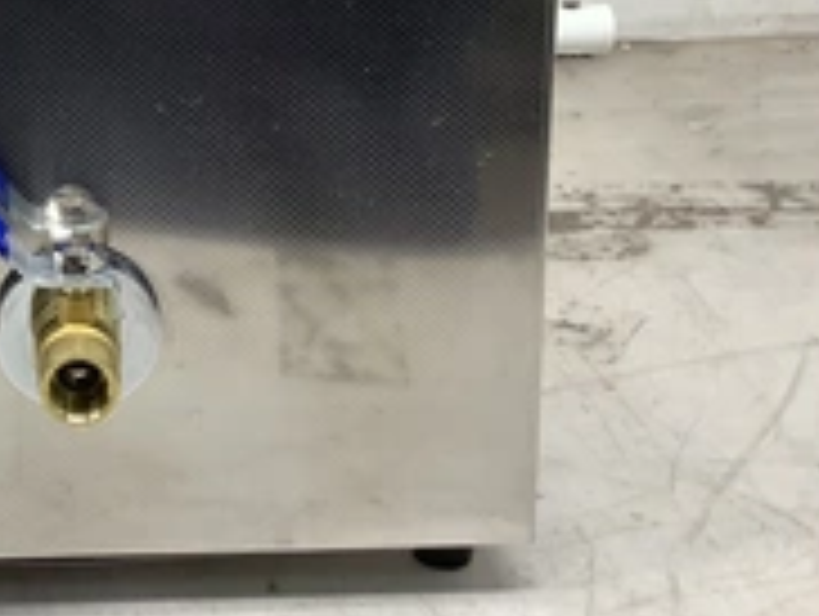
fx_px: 1611
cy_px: 45
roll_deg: +2.6
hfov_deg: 27.1
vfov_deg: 21.1
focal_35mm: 68
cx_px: 22
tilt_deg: -14.7
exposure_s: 1/60
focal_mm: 3.3
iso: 64
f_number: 2.4
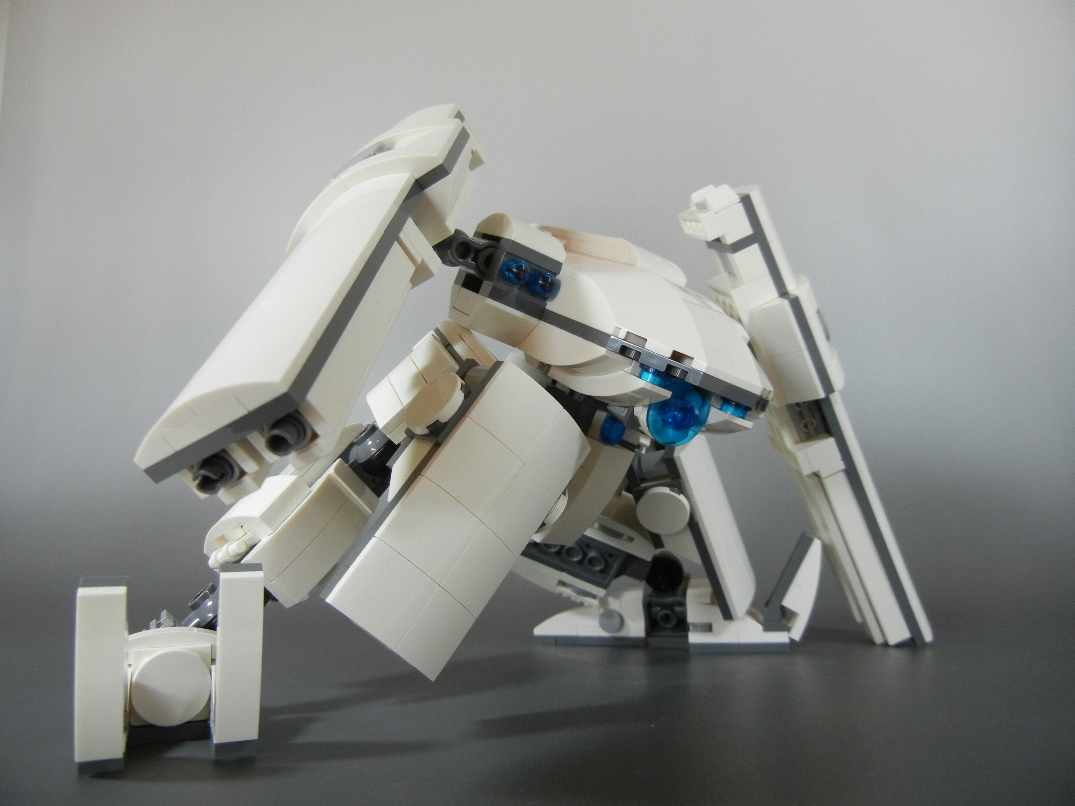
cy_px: 403
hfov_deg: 60.0
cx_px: 538
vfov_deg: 46.8
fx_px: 932
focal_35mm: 30
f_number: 3.5
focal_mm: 5.4
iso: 400
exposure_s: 1/71.6
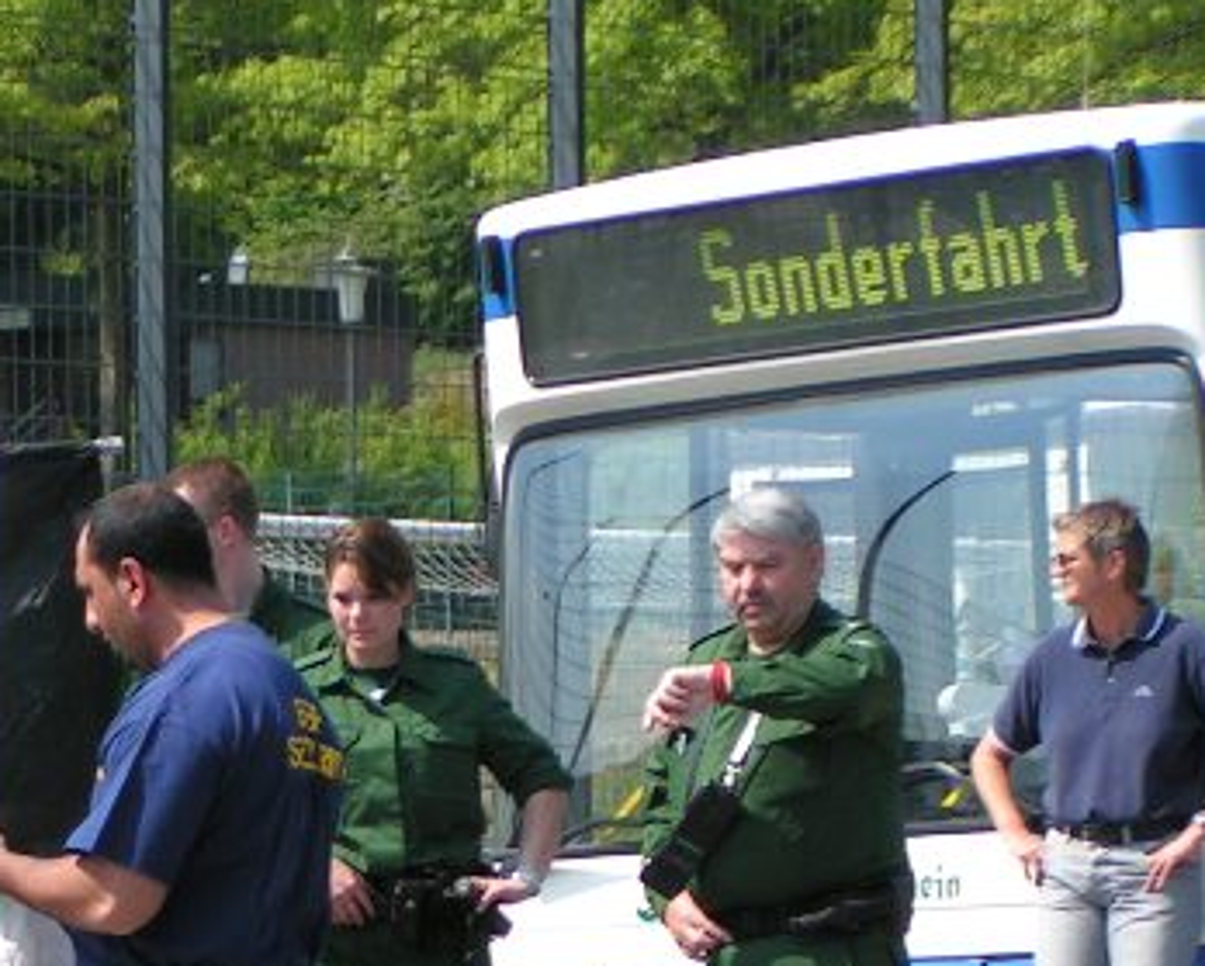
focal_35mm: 222
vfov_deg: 7.0
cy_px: 866
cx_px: -139
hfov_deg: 8.6
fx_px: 7924
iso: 50
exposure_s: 1/640
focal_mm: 15.2
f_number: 3.5
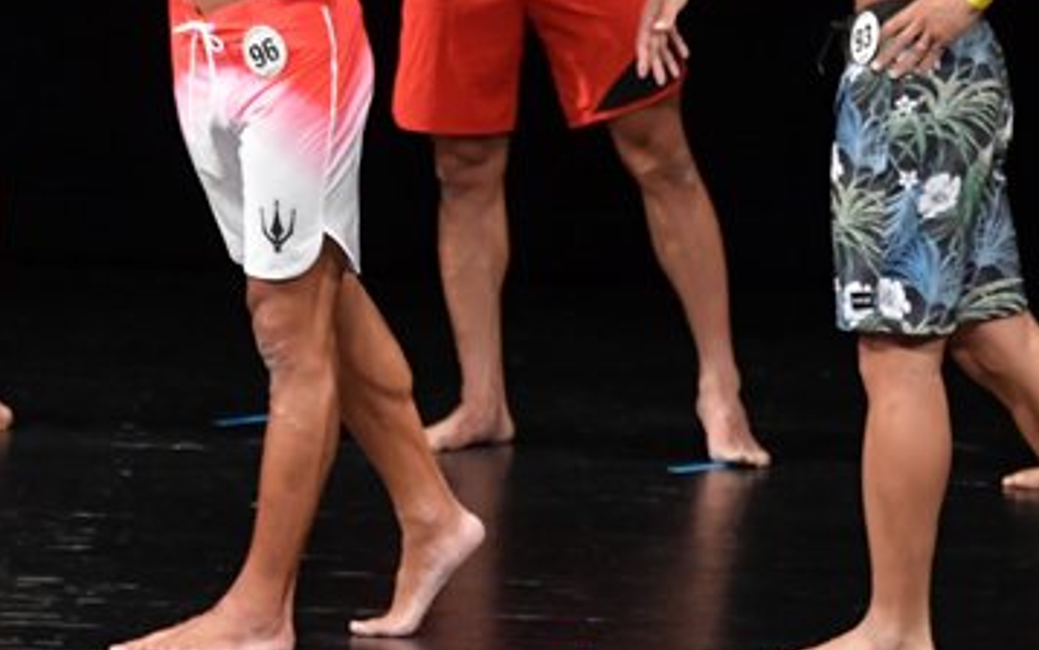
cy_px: 67
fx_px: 15919
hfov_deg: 3.7
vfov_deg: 2.3
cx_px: 283
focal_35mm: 562
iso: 3200
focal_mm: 170
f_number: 5.6
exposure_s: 1/400
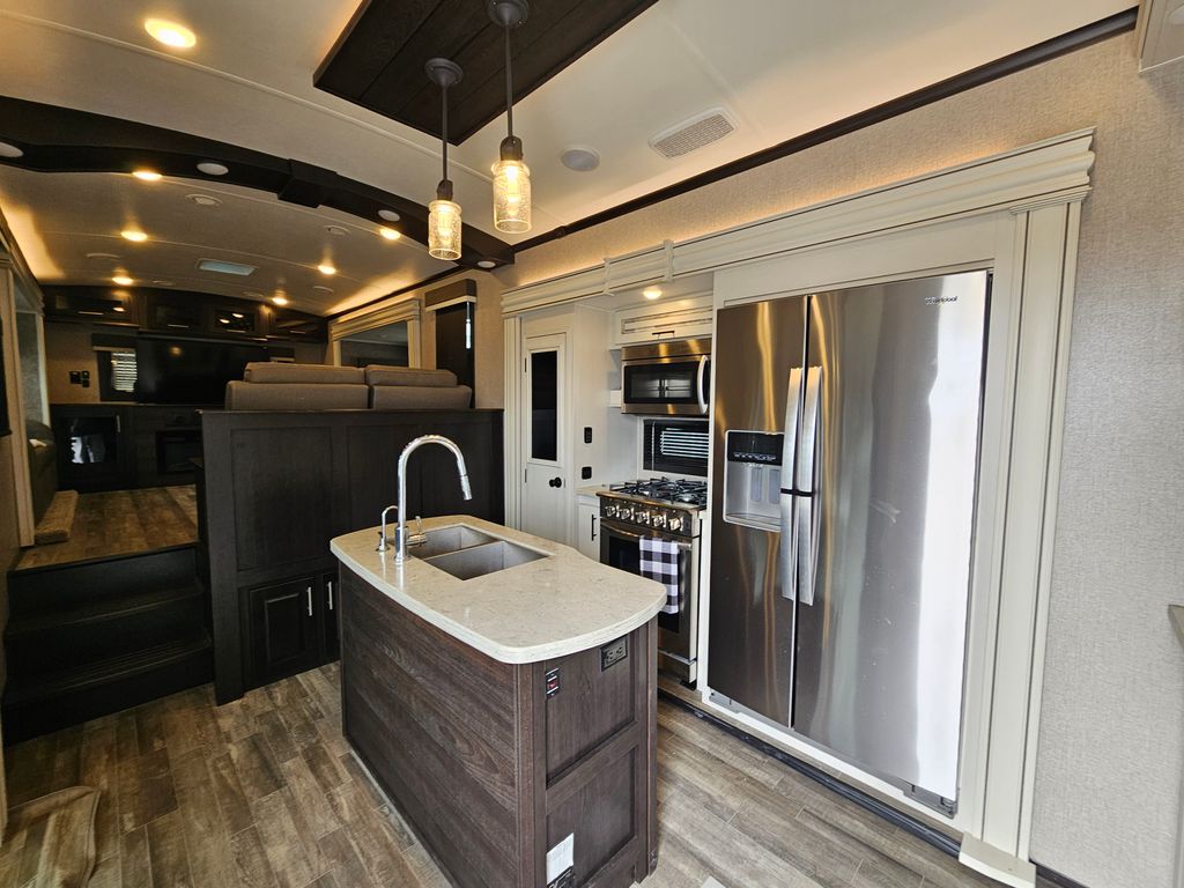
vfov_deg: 89.9
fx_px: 445
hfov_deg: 106.2
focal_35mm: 13
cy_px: 444
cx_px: 592
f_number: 2.2
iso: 50
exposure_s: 1/60
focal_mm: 2.2
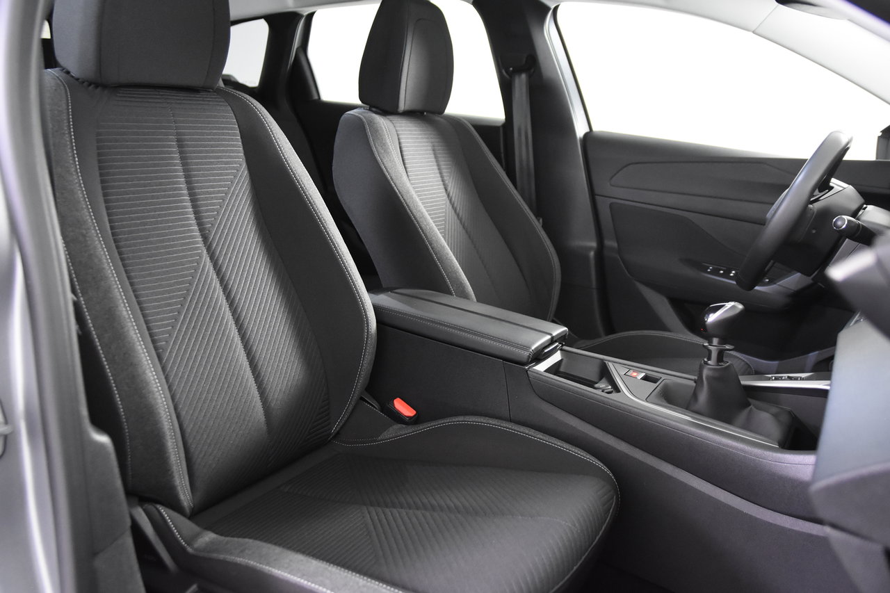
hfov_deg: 57.2
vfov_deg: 40.0
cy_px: 296
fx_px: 816
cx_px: 445
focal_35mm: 33
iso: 2800
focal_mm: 22
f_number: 3
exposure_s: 1/30
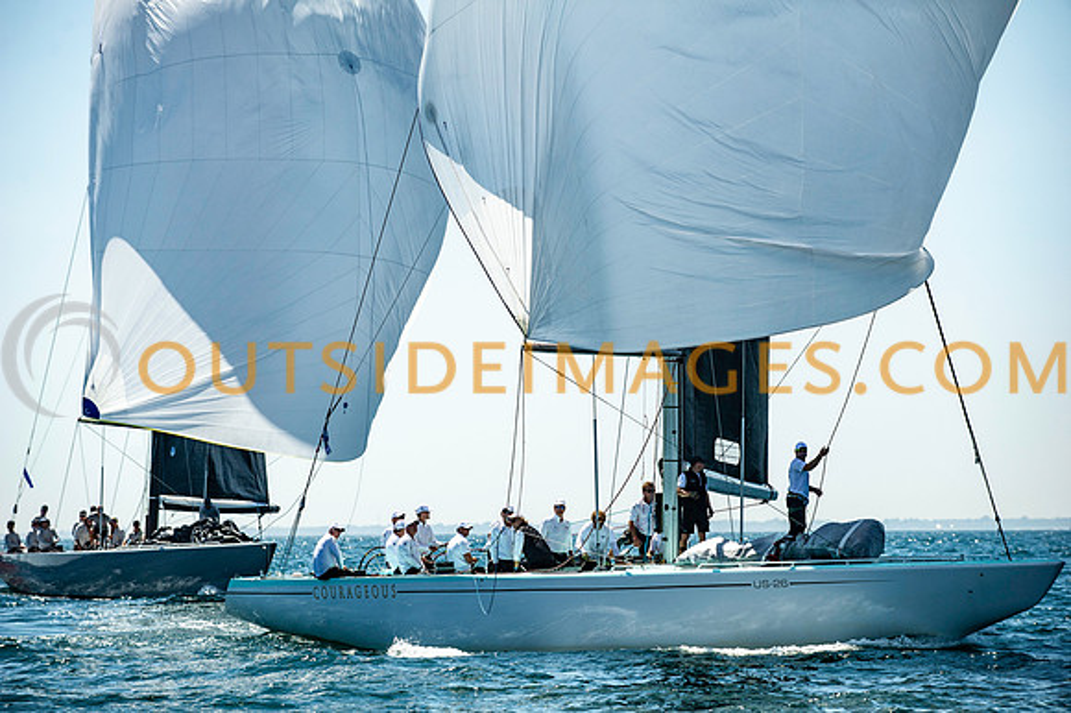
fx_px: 4608
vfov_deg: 8.8
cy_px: 356
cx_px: 536
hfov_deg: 13.3
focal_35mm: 155
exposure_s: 1/3200
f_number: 5
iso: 320
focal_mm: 155
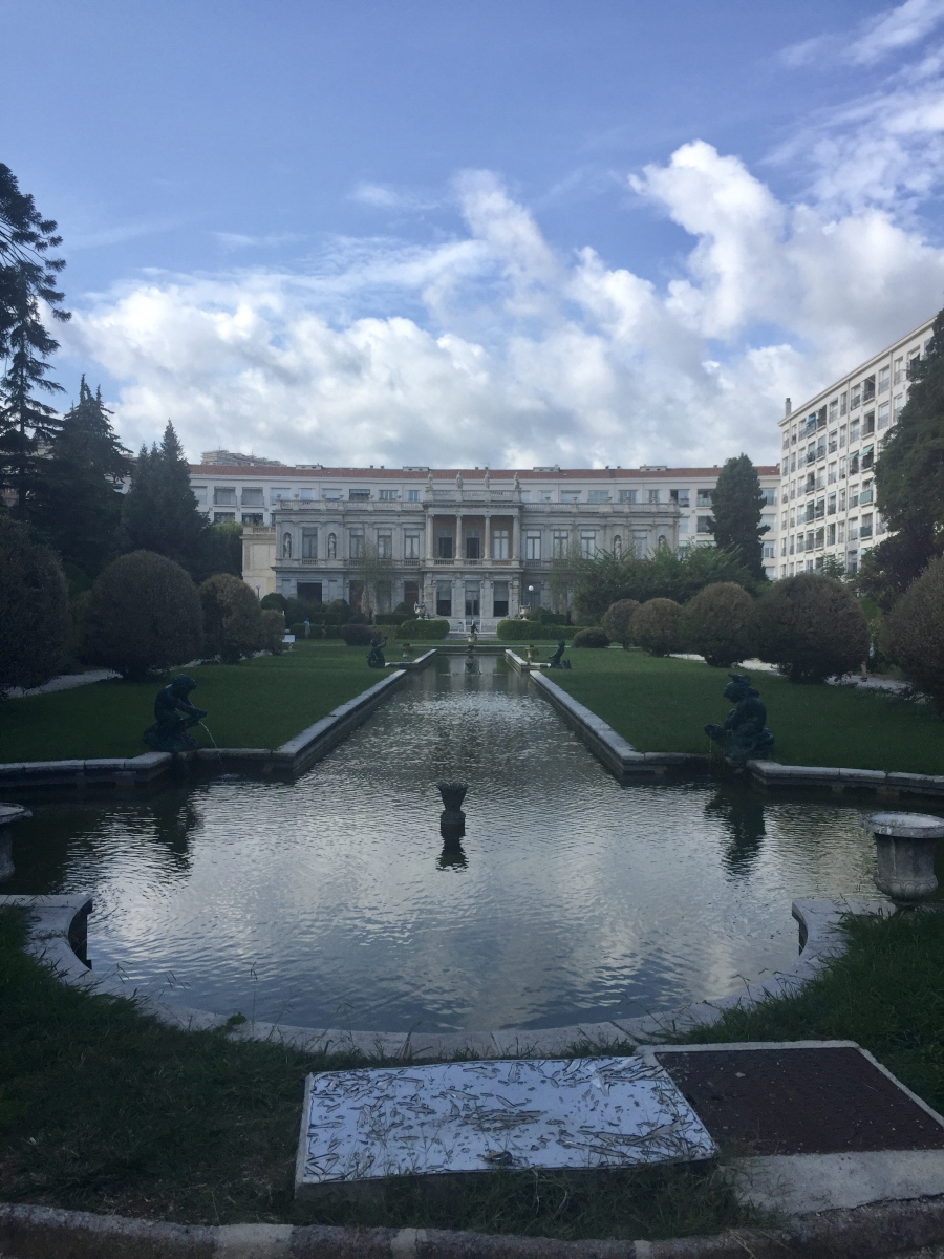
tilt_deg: +0.4
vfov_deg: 61.7
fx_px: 1054
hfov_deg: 48.2
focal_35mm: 29
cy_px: 630
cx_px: 472
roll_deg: -1.2
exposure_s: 1/1464
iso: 32
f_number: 2.2
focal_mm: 4.15
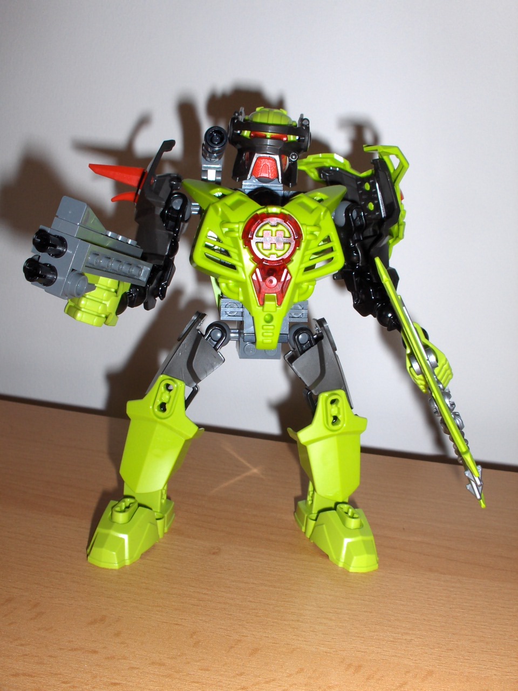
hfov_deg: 49.7
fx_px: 559
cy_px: 346
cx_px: 259
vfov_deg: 63.4
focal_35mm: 28
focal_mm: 5.8
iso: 56
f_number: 5.6
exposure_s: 1/60
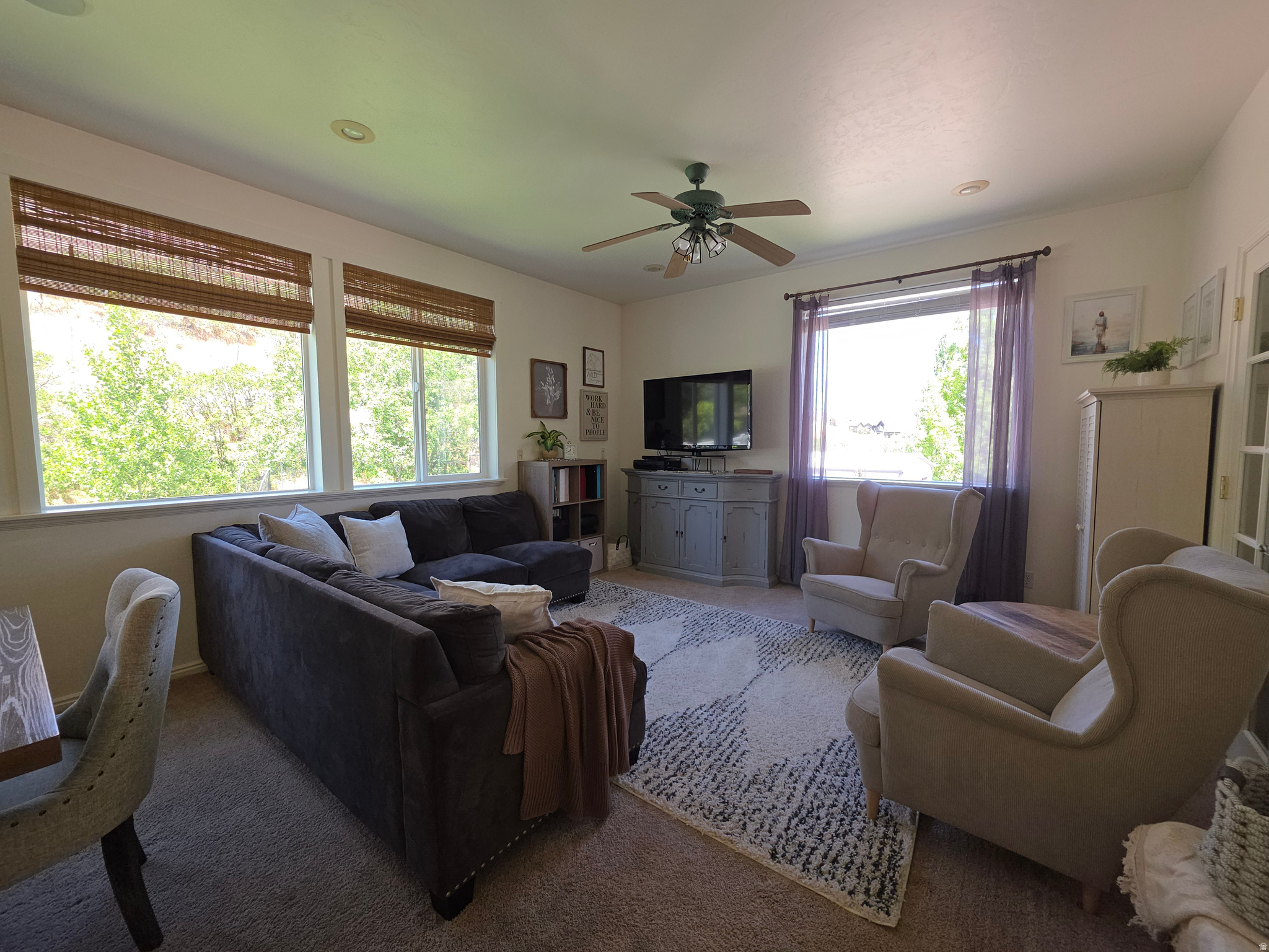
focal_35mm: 13
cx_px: 634
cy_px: 476
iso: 32
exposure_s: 1/60
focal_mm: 2.2
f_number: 1.9
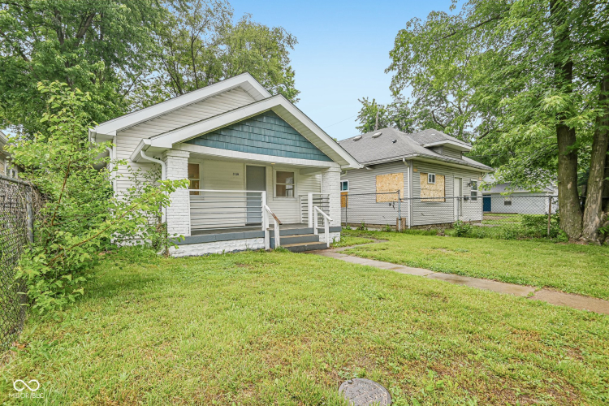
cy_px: 203
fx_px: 271
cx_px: 304
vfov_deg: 73.7
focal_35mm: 16
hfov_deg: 96.7
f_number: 8
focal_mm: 16
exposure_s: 1/40
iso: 100
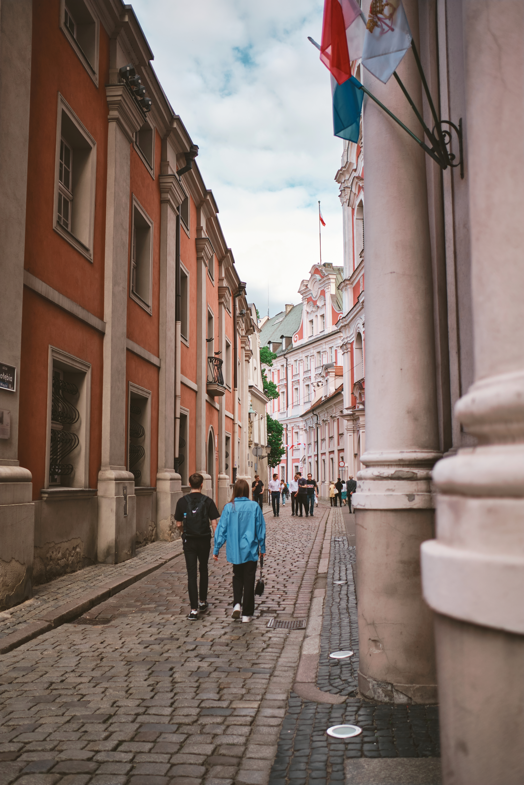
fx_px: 764
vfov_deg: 54.4
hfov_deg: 37.9
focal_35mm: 35
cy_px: 392
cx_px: 262
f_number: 2
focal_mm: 23
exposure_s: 1/1250
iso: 200
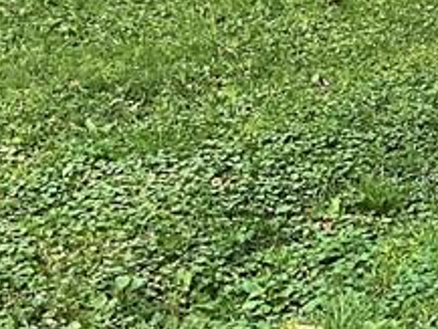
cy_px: -115
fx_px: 1734
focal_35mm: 137
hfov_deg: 13.5
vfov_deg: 10.6
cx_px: 662
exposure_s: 1/270
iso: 16
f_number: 1.8
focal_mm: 3
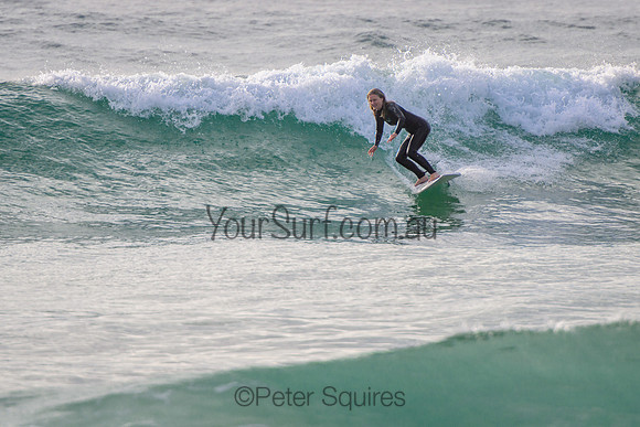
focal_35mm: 550
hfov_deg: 3.7
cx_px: 353
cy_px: 236
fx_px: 9783
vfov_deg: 2.5
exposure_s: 1/2000
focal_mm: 400
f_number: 5.6
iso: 280
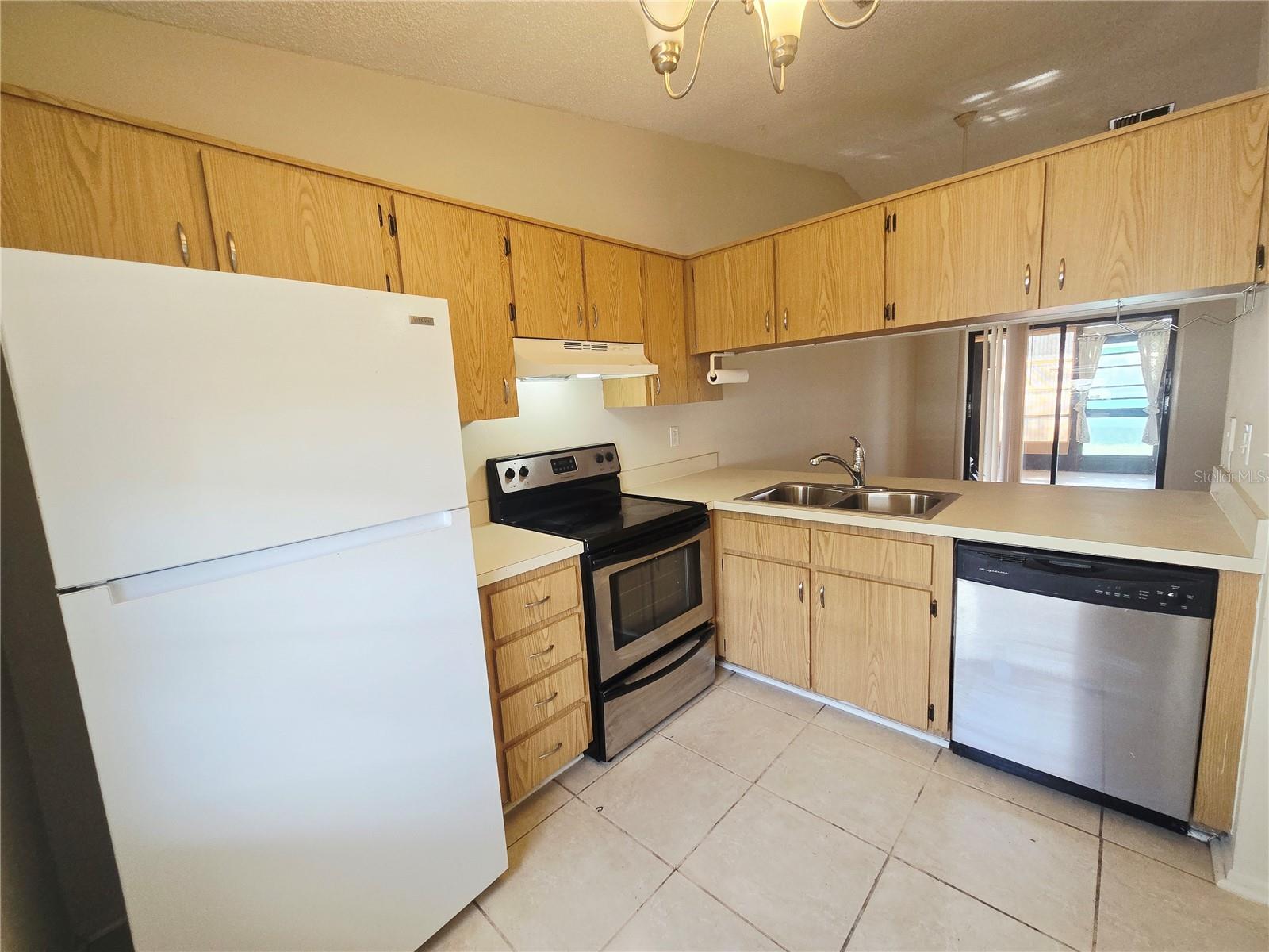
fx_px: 477
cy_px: 476
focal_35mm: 13
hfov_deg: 106.2
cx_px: 634
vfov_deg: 89.9
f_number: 2.2
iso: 160
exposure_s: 1/60
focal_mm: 2.2
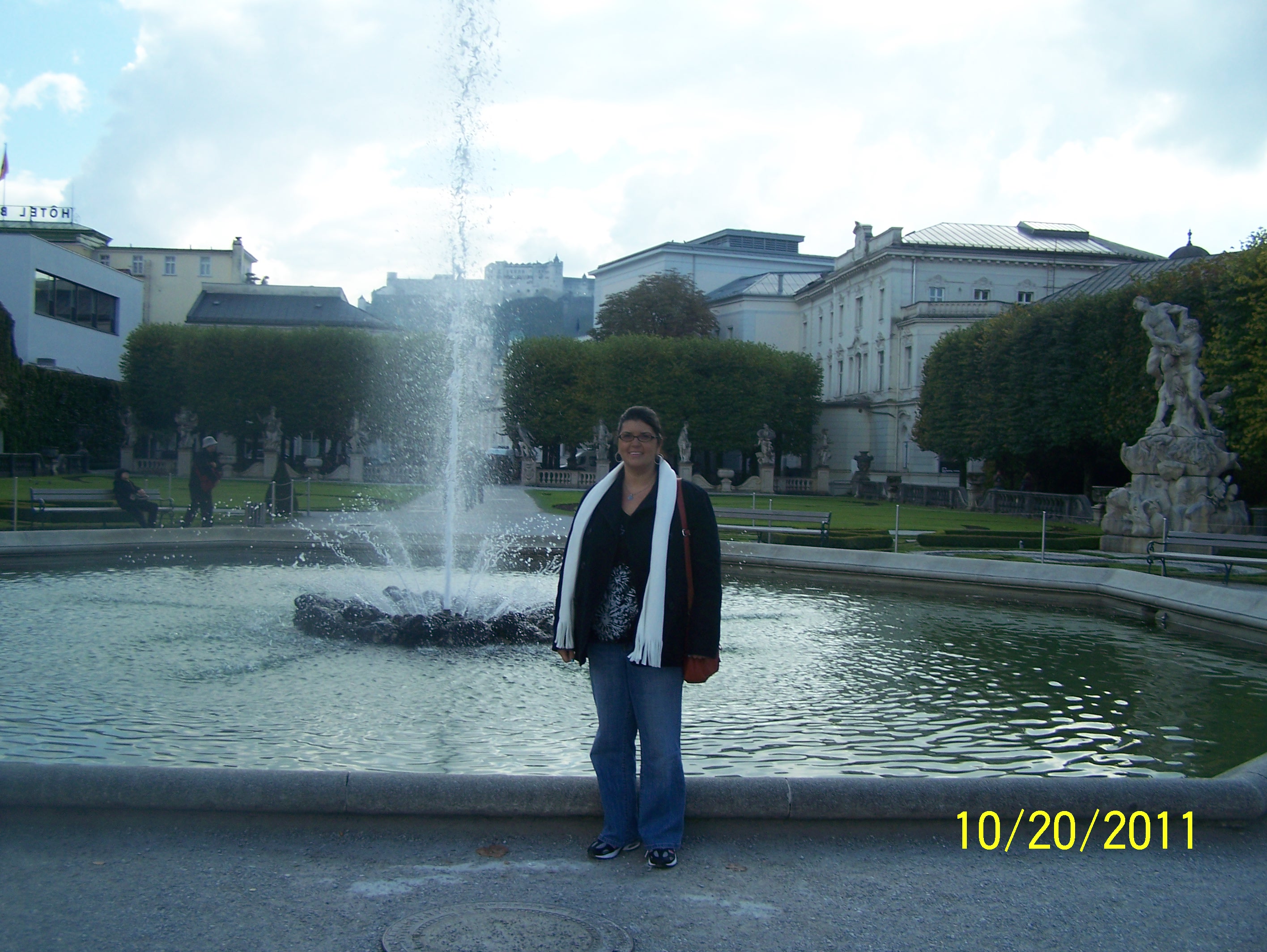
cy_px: 476
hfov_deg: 48.9
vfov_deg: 37.8
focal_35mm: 38
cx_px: 634
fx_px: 1392
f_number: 2.8
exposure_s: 1/640
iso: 80
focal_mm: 6.3
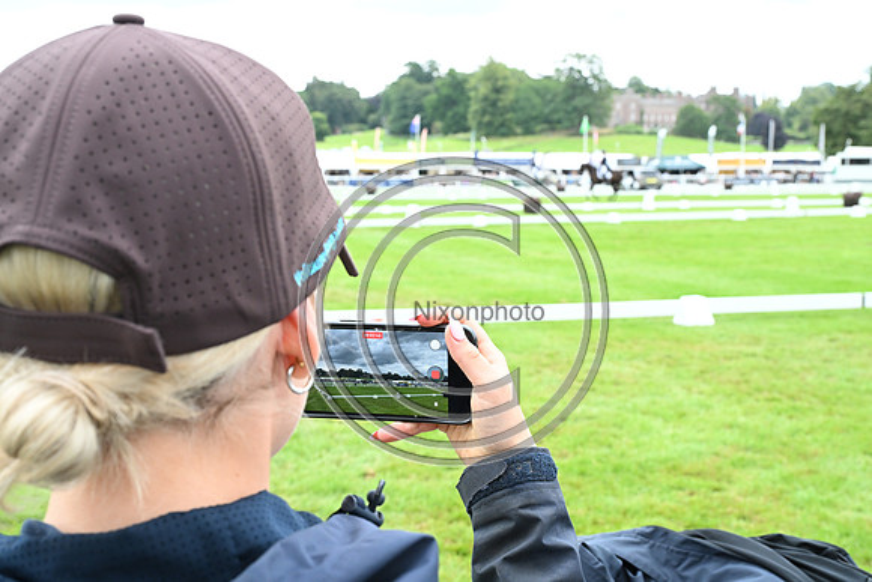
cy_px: 291
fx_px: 1139
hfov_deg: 41.9
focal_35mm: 47
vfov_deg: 28.7
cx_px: 436
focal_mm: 47
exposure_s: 1/250
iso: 2200
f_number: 11
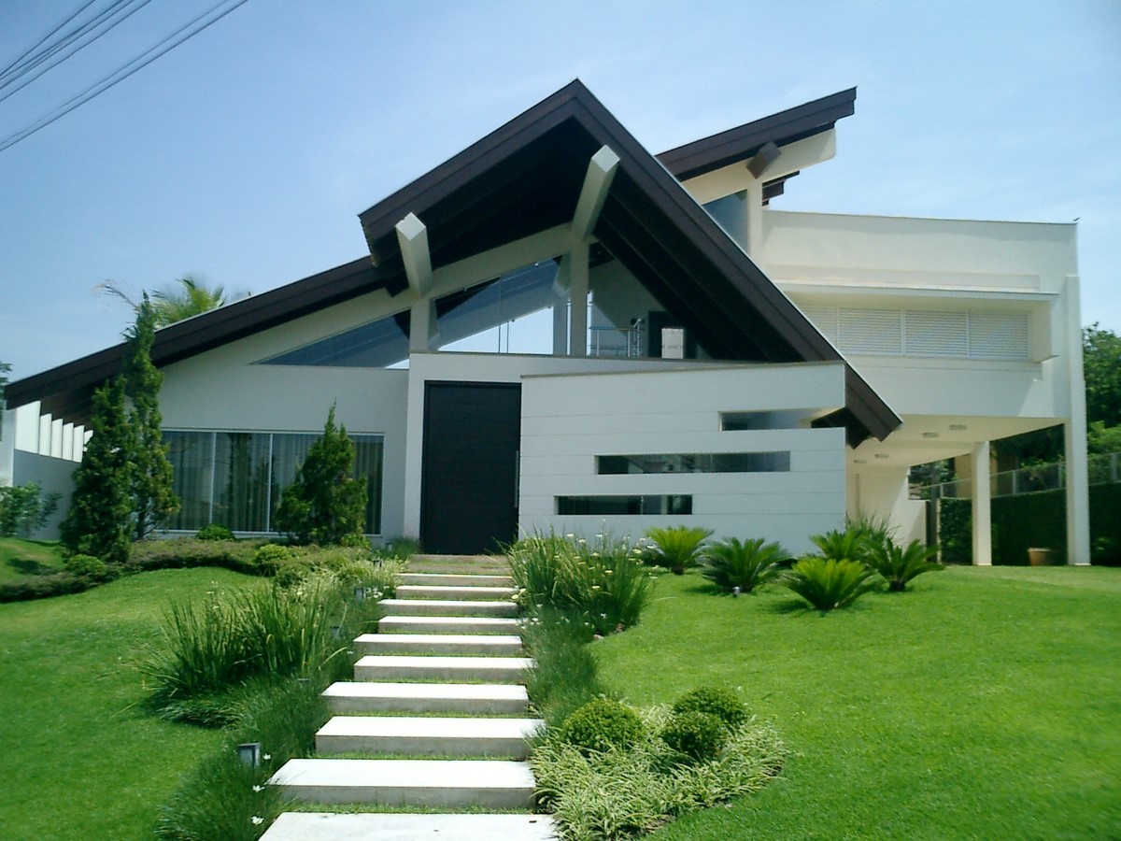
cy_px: 420
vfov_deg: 39.7
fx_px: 1166
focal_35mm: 36
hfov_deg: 51.4
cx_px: 560
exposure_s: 1/1600
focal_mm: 7.5
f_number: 3.2
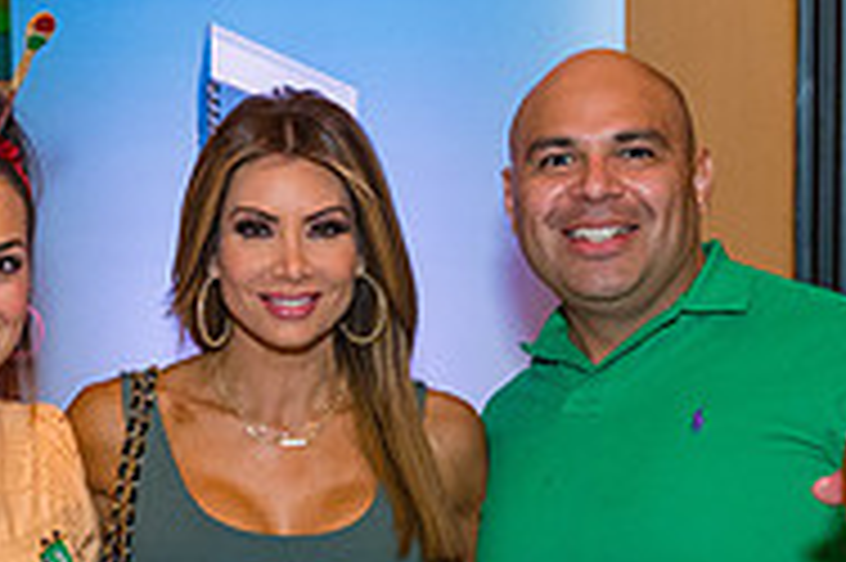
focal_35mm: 95
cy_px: 414
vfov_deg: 14.3
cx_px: 229
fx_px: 2231
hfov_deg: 21.3
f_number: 3.5
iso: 5000
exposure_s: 1/160
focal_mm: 28
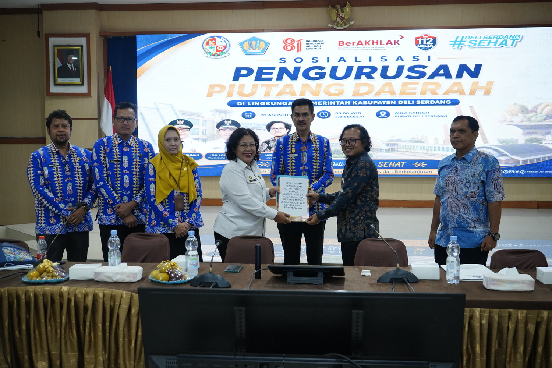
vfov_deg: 31.2
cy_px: 184
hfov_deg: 45.4
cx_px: 276
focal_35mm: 43
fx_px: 659
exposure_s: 1/125
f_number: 5
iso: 2000
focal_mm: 43
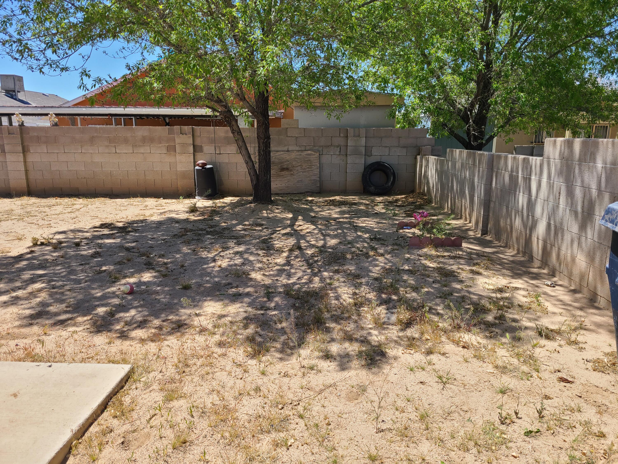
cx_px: 309
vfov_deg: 53.1
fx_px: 464
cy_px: 232
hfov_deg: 67.3
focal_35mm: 26
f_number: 1.8
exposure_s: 1/1232
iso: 40
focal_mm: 5.4
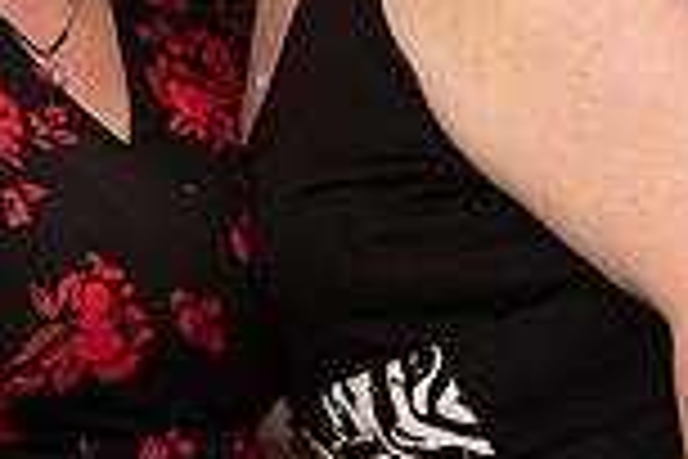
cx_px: 288
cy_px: 187
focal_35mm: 167
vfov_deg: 8.2
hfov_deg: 12.3
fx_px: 3191
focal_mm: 44
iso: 800
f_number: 4
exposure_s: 1/200
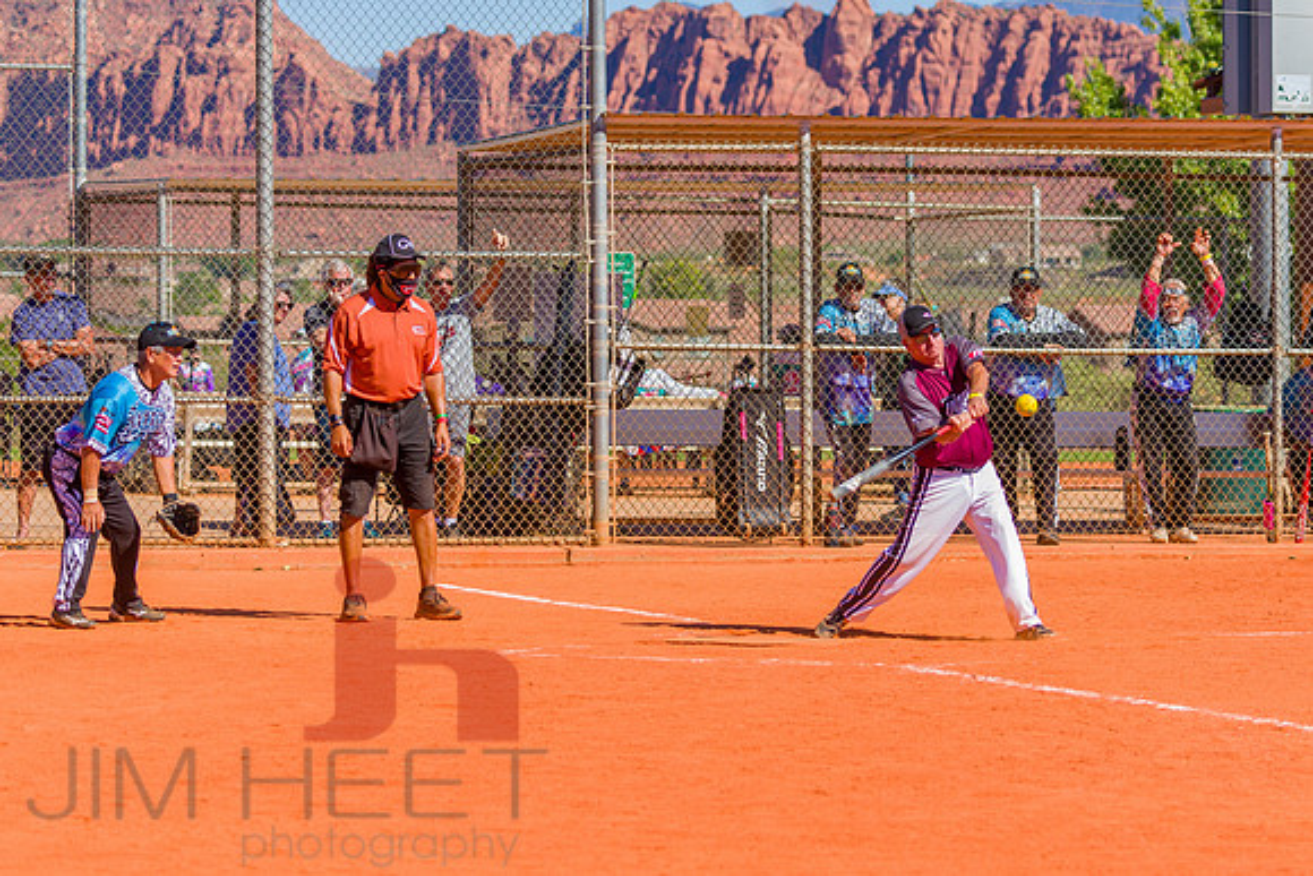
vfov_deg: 8.6
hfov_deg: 12.8
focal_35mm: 160
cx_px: 770
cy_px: 393
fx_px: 5853
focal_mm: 120
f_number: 5
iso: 400
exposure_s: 1/2000
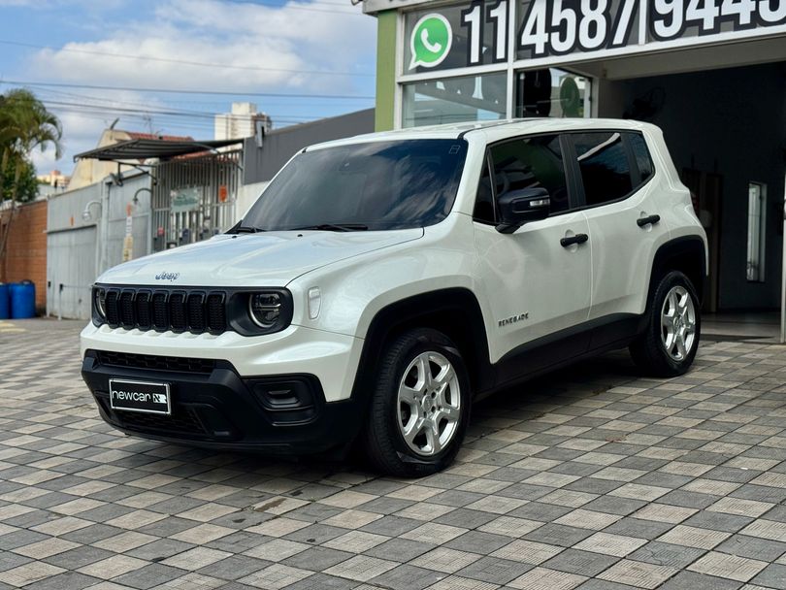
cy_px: 295
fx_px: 1090
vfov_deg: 30.3
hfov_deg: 39.6
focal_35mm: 48
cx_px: 393
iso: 80
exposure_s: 1/12500
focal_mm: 6.76
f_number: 1.78
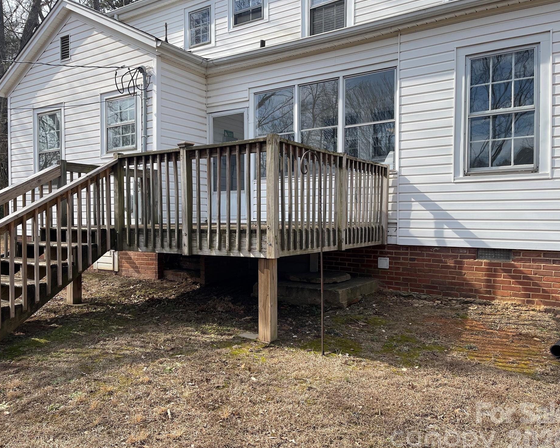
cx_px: 263
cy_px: 229
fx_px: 448
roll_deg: +0.0
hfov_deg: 64.0
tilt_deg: -1.4
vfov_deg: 53.2
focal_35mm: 27
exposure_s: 1/1883
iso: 32
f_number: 1.6
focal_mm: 5.1
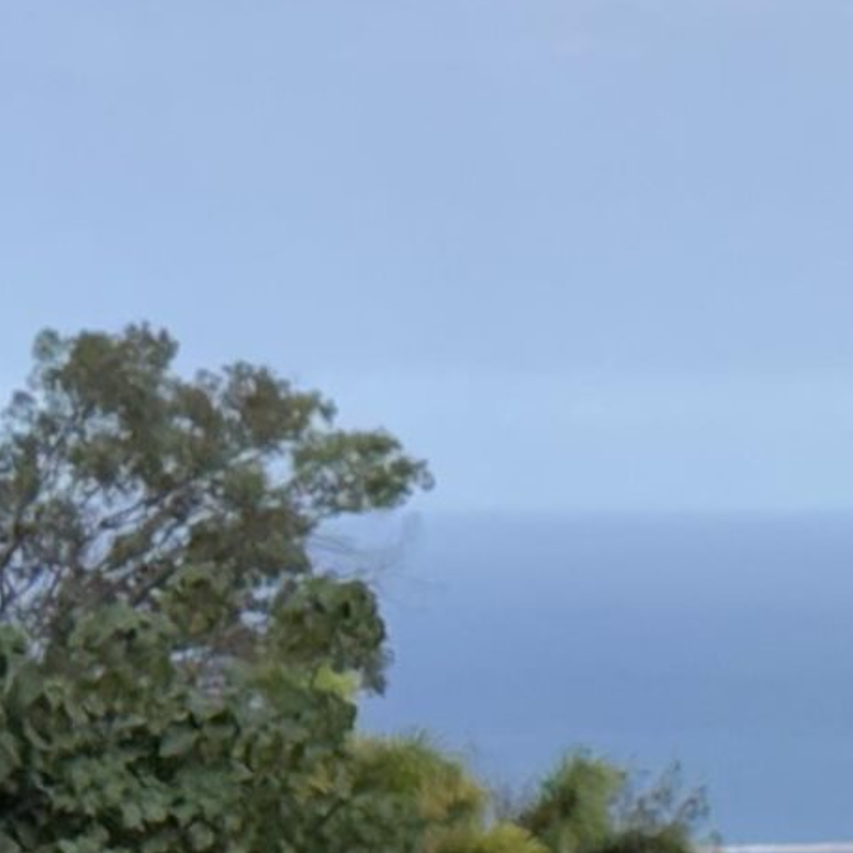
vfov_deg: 6.1
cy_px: 459
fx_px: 7946
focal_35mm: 285
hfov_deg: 6.0
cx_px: 1685
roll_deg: +0.1
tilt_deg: -0.4
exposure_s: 1/7143
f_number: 1.78
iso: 320
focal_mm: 6.76
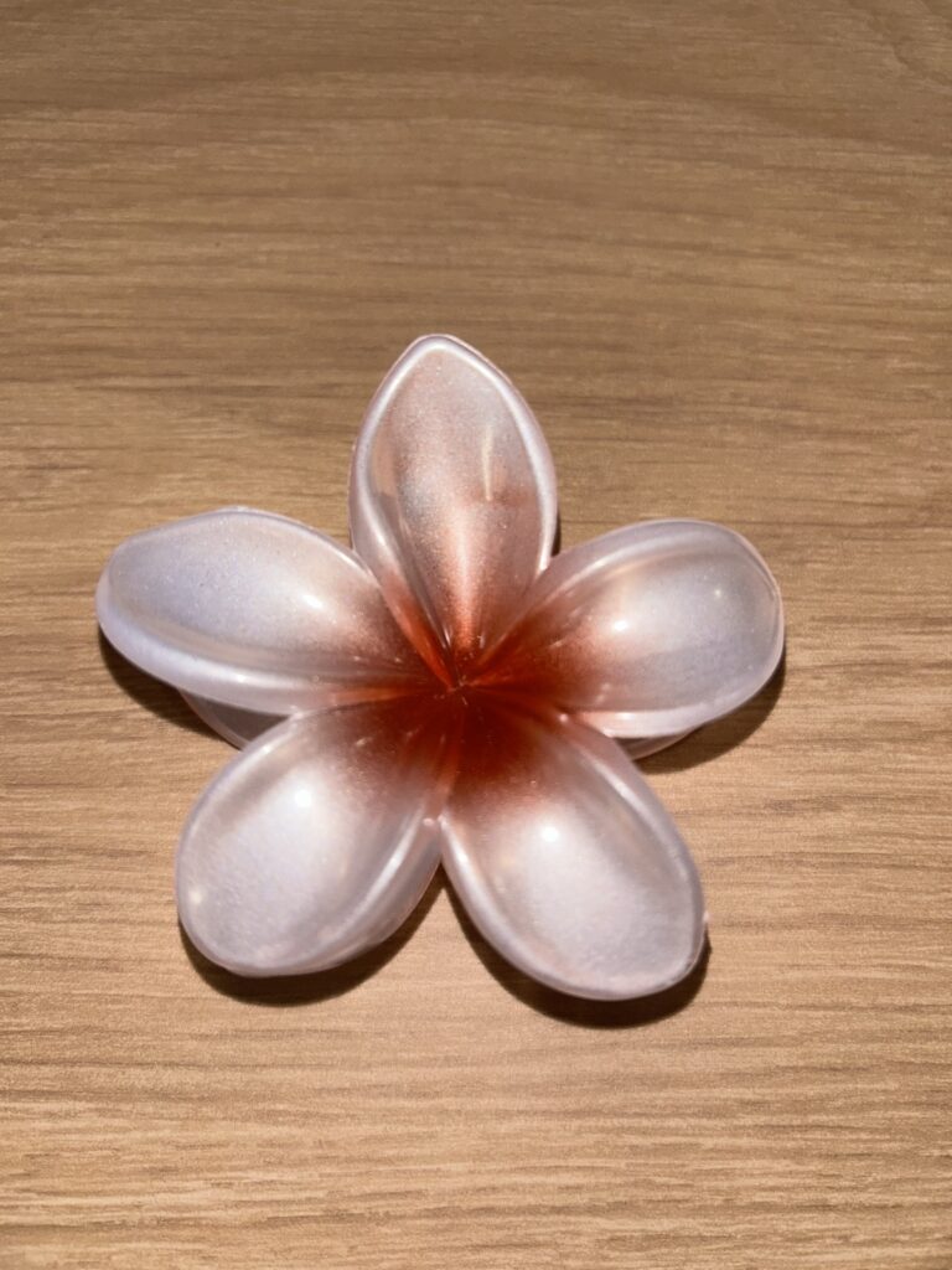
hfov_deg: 53.1
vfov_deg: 67.3
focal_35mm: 26
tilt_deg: -76.3
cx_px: 476
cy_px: 635
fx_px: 953
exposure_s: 1/77
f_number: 1.5
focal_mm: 5.7
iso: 32
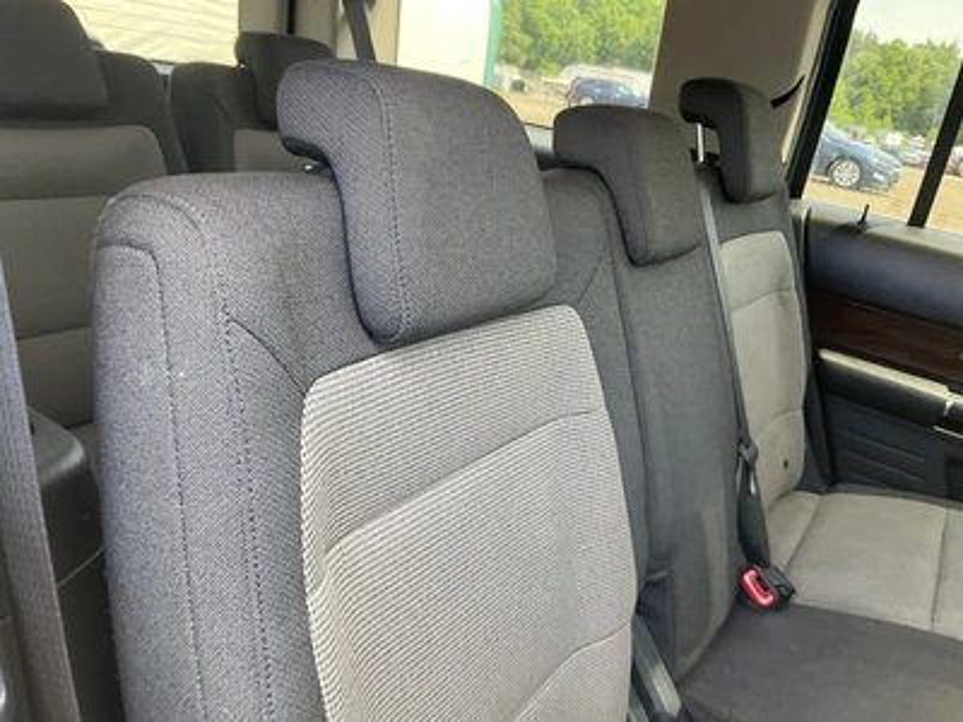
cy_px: 361
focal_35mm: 29
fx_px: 807
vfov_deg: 48.2
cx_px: 482
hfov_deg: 61.7
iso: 64
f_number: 1.8
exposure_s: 1/96
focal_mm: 3
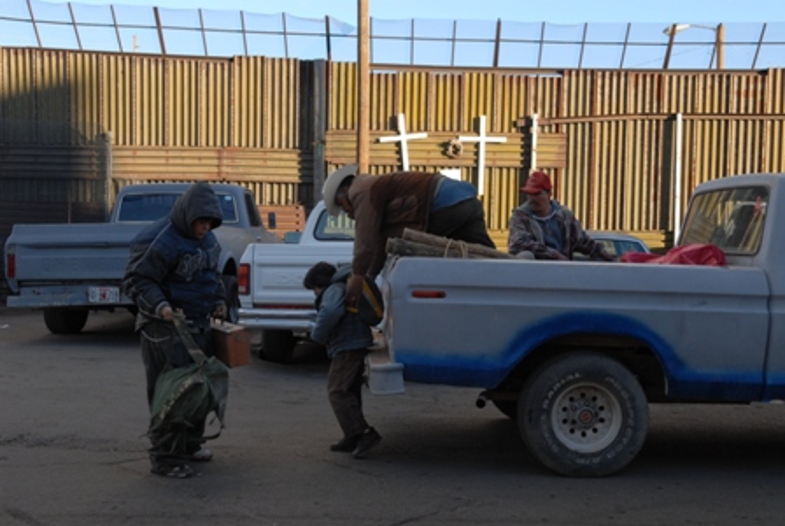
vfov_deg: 29.0
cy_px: 263
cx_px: 392
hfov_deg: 42.3
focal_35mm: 46
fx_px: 1015
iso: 200
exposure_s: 1/160
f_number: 6.3
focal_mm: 31
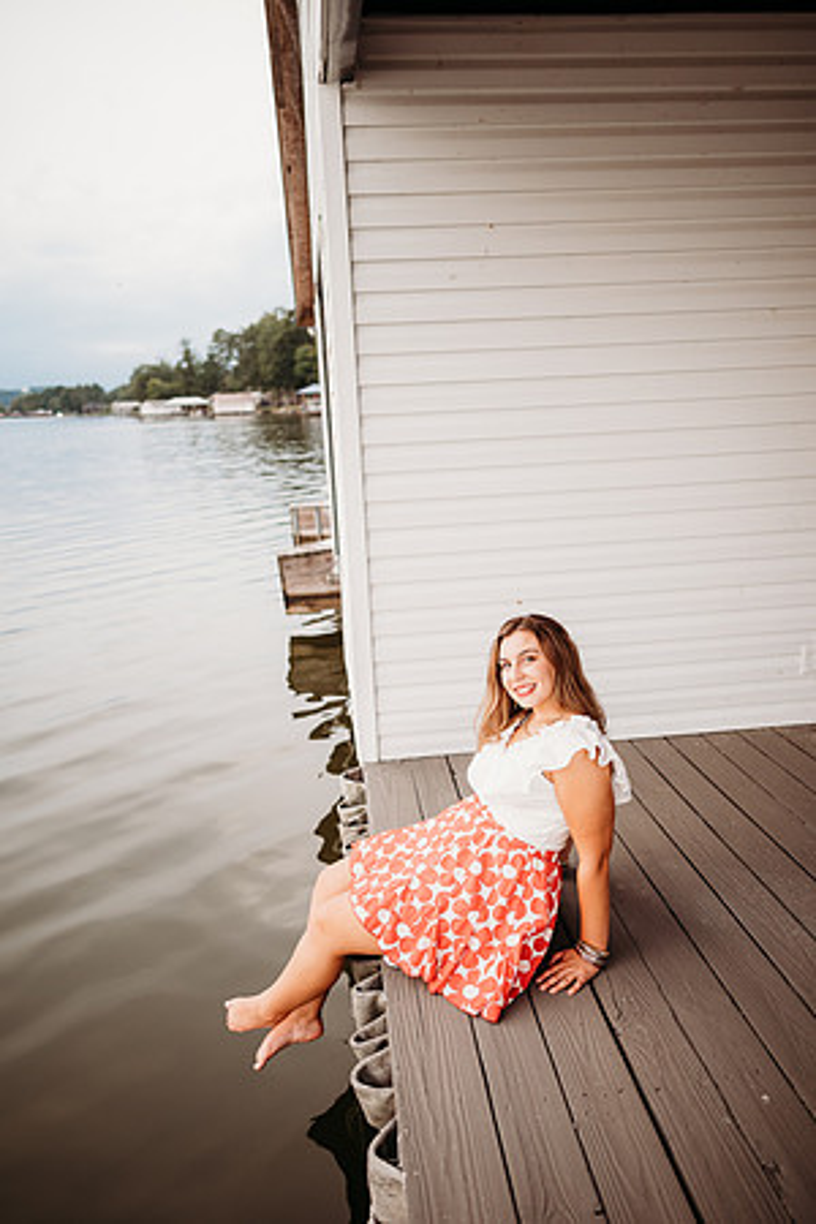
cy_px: 612
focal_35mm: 24
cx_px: 408
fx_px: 816
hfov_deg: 53.1
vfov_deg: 73.7
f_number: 2.2
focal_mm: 24
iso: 200
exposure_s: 1/400
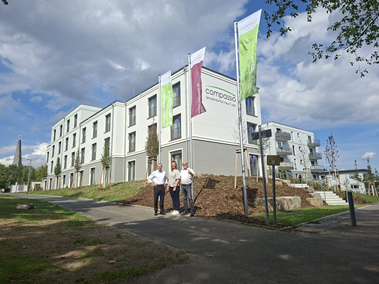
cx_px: 190
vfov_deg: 58.9
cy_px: 142
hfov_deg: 73.9
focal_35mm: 23
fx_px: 252
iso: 50
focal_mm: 5.54
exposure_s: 1/2410
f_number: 1.8
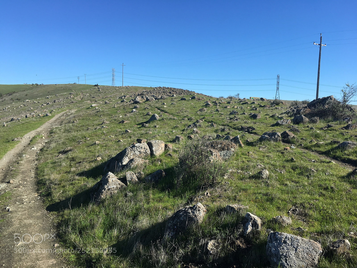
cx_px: 178
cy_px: 134
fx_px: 299
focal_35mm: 29
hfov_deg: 61.7
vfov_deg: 48.2
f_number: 2.2
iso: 25
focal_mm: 4.15
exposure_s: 1/1012
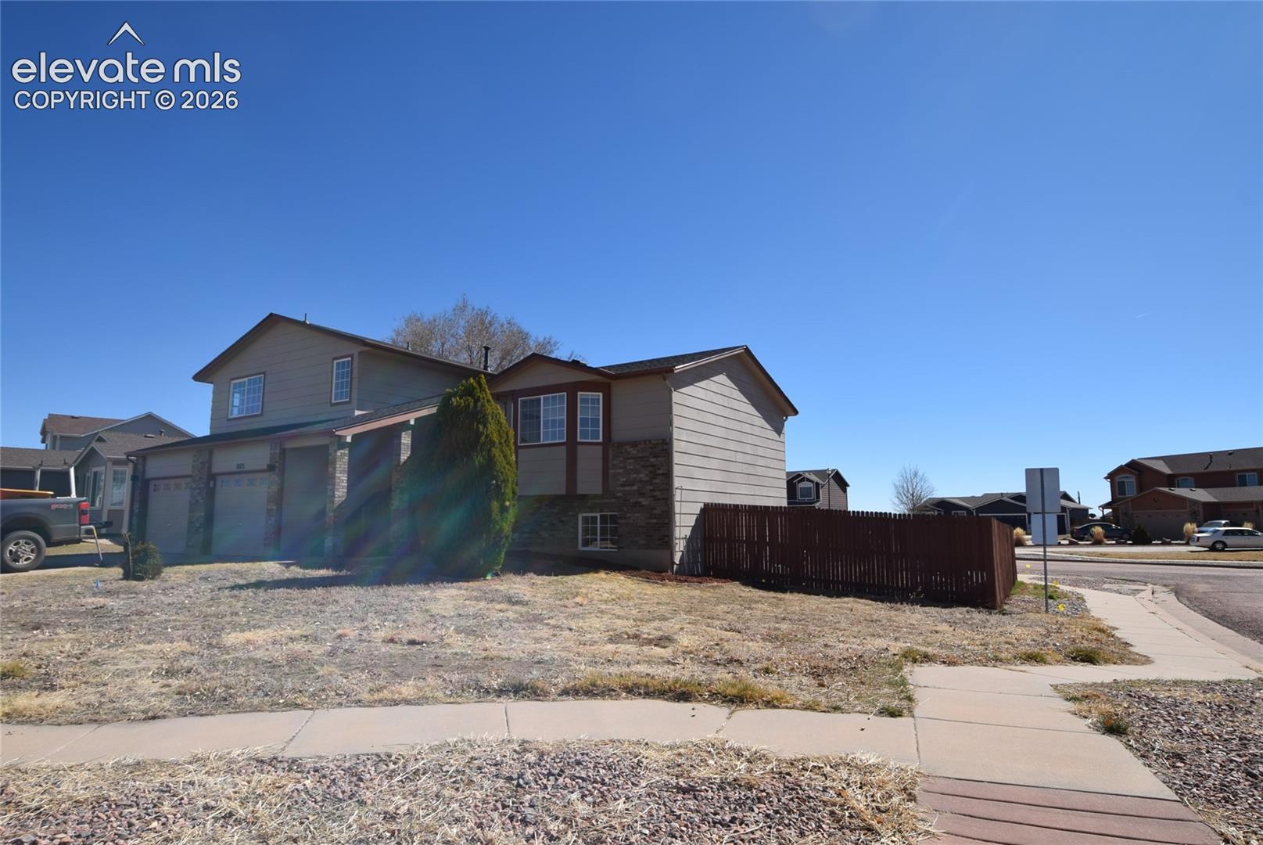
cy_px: 422
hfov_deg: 81.2
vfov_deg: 59.6
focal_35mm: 21
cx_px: 632
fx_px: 737
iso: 100
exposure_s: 1/200
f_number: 11
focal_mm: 14
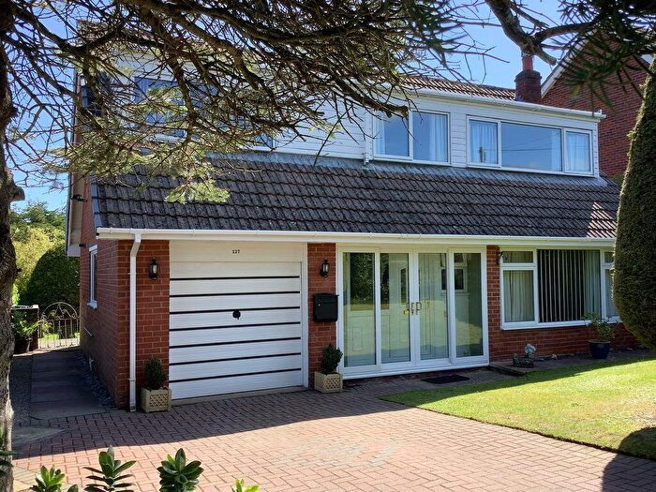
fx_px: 587
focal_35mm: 31
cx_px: 328
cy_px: 246
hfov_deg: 58.4
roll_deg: +0.5
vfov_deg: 45.4
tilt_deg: +1.3
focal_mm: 3.3
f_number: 2.4
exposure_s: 1/331
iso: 25
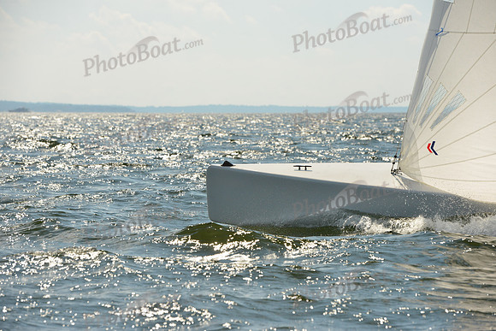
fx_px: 2136
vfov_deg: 8.9
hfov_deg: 13.2
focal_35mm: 155
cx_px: 248
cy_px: 166
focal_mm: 155
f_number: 9
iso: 1000
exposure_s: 1/1600
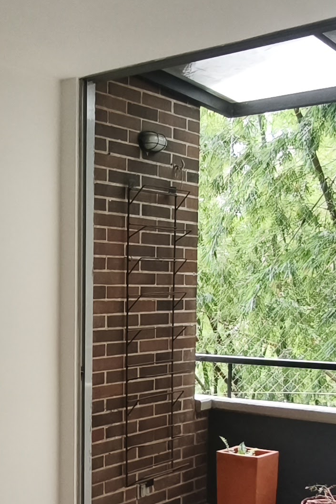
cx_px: -4
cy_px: 342
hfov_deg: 22.1
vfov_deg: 33.6
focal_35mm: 59
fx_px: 826
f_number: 2.2
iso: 125
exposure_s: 1/60
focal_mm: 1.91
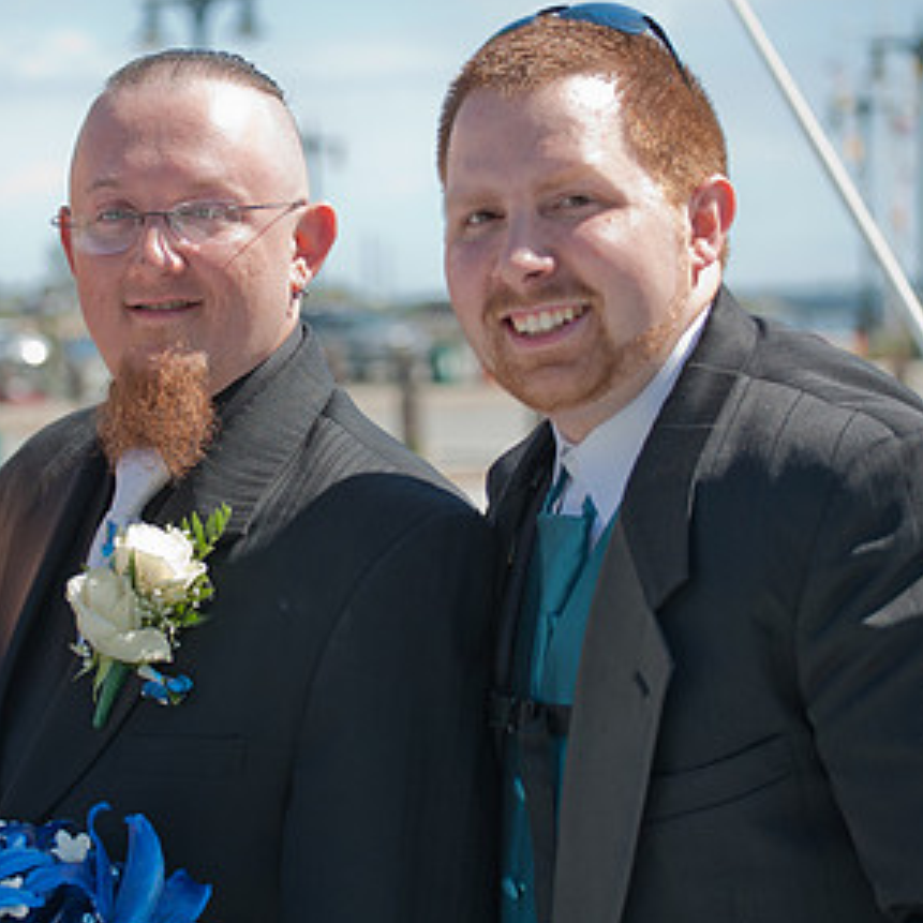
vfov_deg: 14.5
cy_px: 402
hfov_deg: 14.5
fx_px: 3620
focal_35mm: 120
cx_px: 232
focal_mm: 70
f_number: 4.5
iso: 250
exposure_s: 1/640
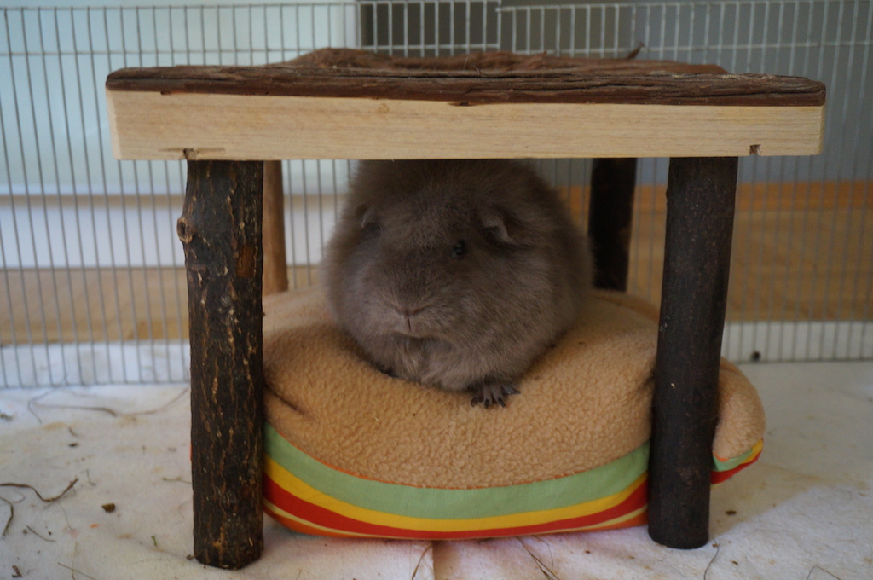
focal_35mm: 42
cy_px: 290
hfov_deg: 46.5
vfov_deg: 31.8
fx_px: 1017
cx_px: 436
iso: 1600
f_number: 4.5
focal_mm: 28
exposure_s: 1/60
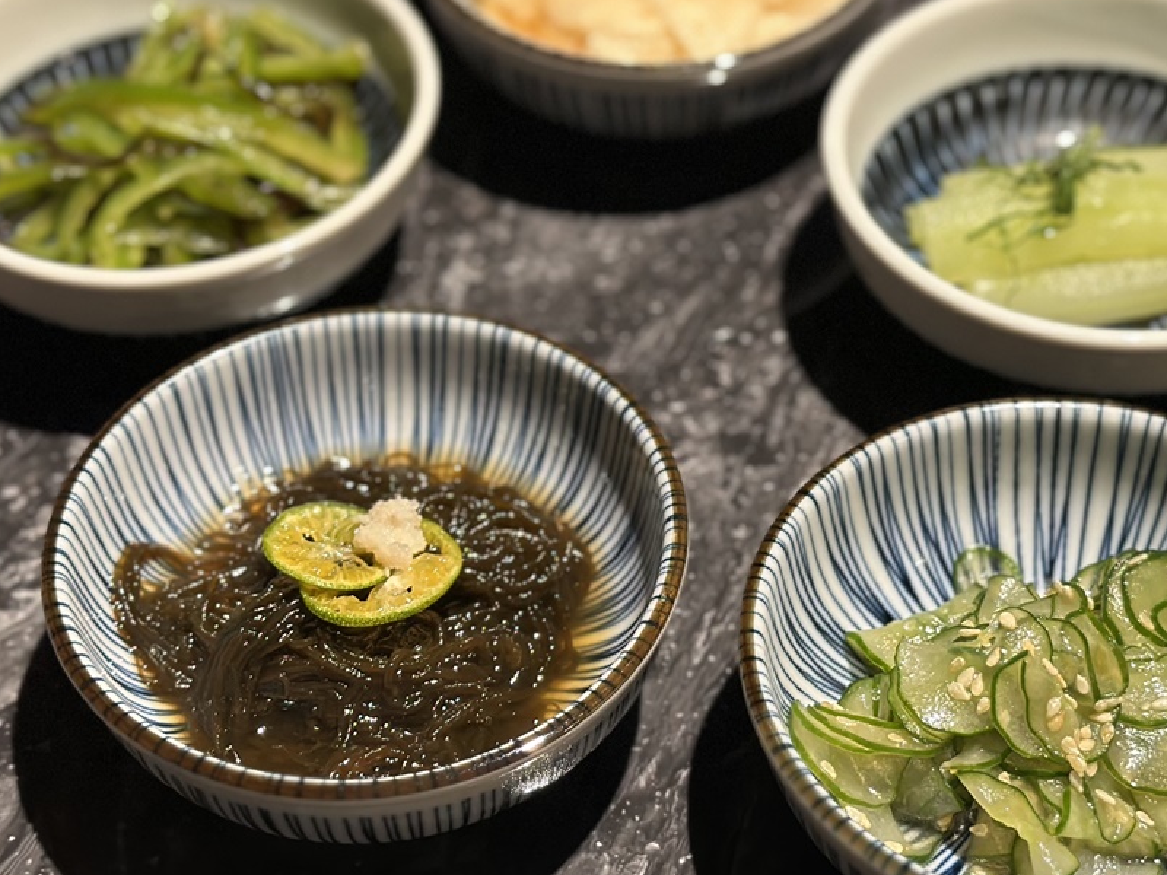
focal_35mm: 72
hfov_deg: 27.0
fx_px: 2427
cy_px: 410
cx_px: 629
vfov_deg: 20.4
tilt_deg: -46.7
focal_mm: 6.86
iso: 400
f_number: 1.78
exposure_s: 1/40
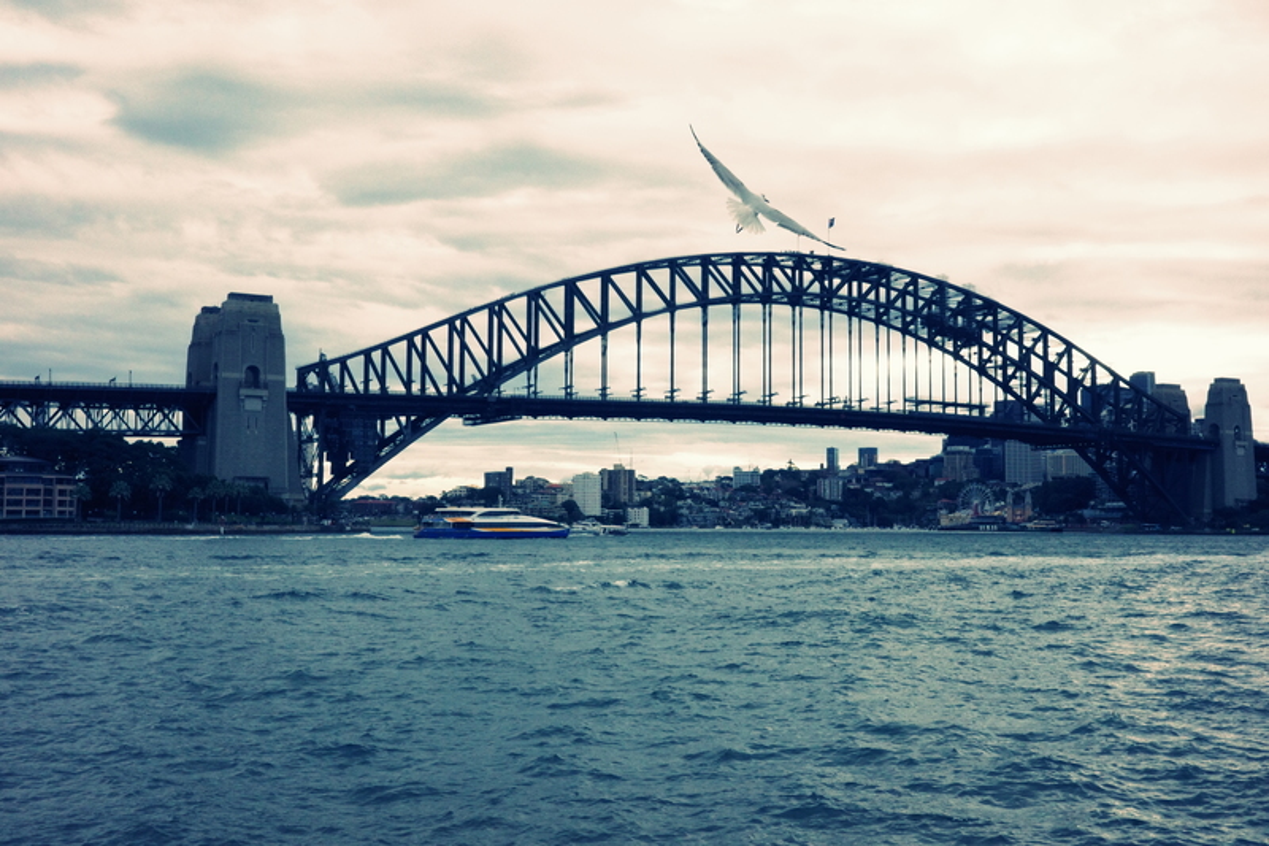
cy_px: 423
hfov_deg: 48.5
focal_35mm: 40
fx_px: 1410
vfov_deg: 33.4
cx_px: 634
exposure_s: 1/500
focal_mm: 26
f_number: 16
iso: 1600
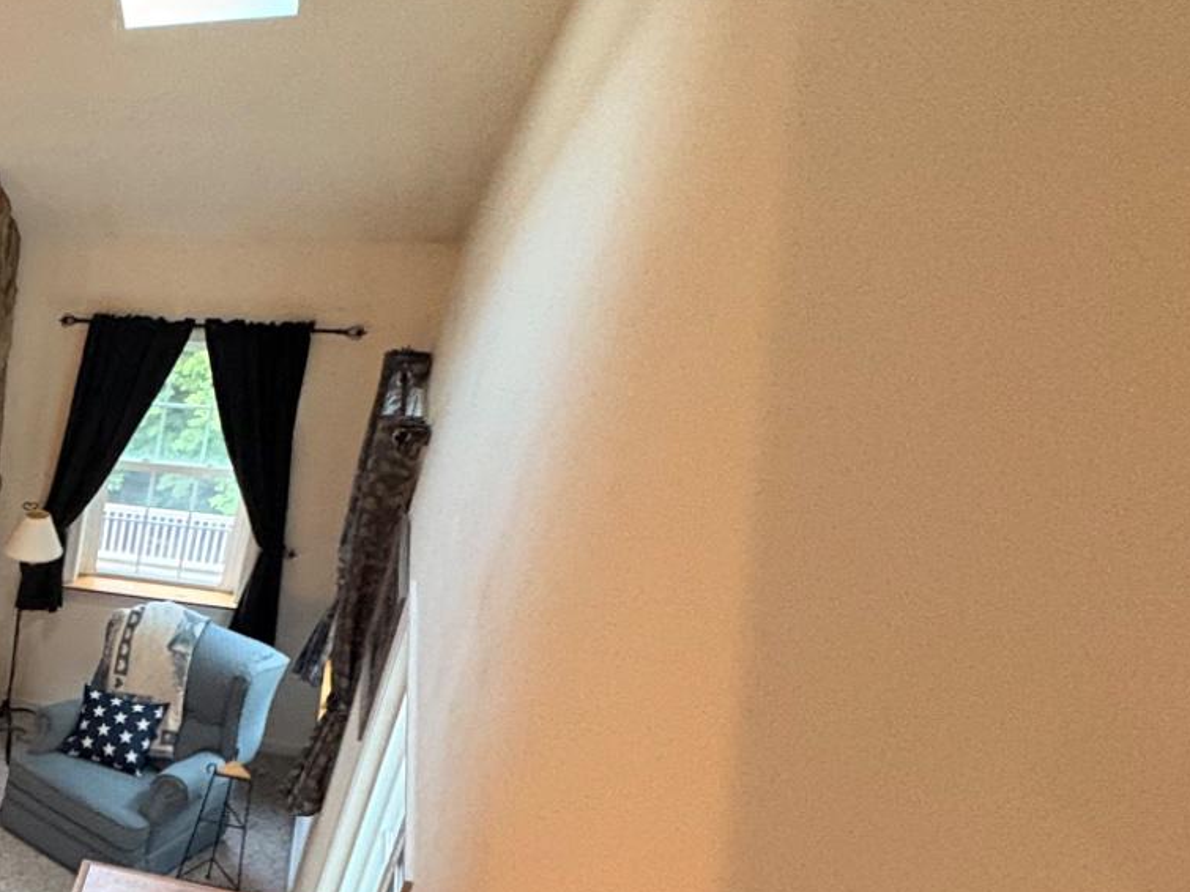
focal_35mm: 38
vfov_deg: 35.4
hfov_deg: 33.5
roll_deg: +5.3
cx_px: -405
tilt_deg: -34.3
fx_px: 1306
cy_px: 812
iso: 800
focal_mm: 2.22
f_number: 2.2
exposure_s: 1/60
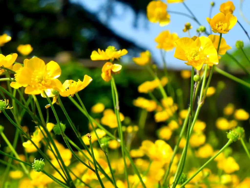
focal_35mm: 133
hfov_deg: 14.8
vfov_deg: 11.1
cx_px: 125
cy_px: 94
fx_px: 961
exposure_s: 1/940
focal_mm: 24
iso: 160
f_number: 4.6
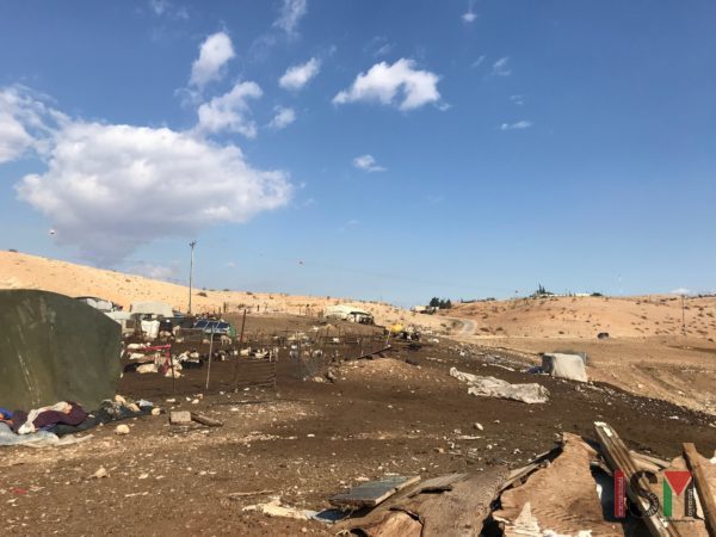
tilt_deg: +6.0
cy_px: 268
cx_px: 358
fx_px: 579
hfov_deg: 63.4
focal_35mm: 28
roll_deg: +0.8
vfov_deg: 49.7
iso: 20
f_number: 1.8
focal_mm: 3.99
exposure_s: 1/3831
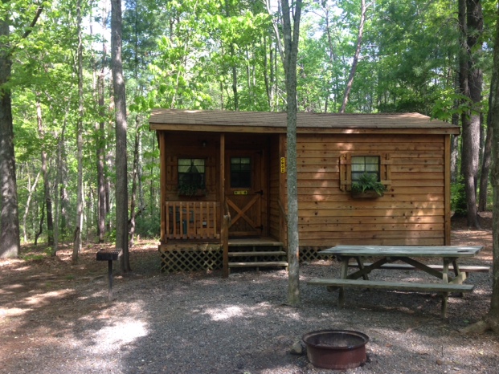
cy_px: 192
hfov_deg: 53.9
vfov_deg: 41.8
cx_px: 244
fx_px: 490
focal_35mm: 34
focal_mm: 4.12
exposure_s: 1/127
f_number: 2.4
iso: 50
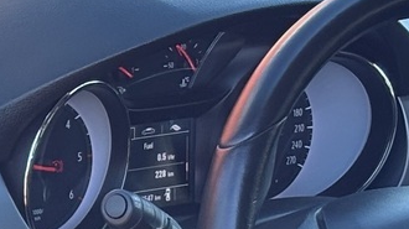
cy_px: 552
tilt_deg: -28.0
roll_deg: -5.1
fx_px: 2980
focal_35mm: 275
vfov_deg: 4.3
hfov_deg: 7.6
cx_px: -322
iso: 32
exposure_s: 1/291
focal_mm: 5.96
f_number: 1.6
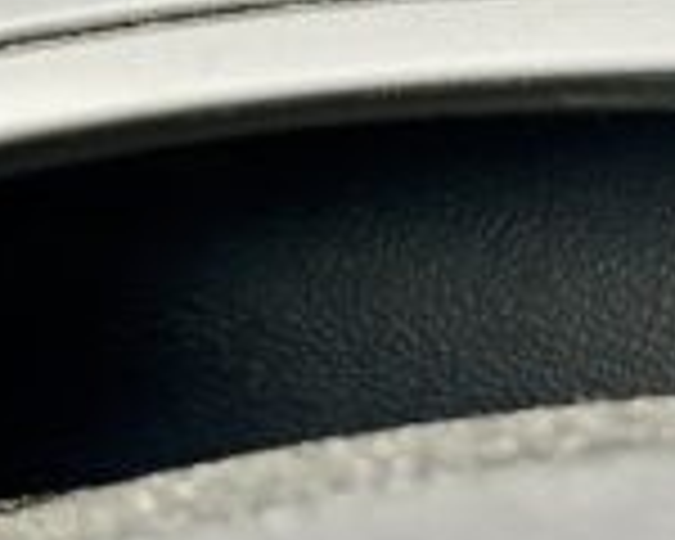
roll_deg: +2.2
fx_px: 6393
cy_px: -873
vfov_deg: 4.7
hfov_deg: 6.0
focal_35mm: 320
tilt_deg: -21.3
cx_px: 662
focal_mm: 6.76
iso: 80
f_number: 1.78
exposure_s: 1/151
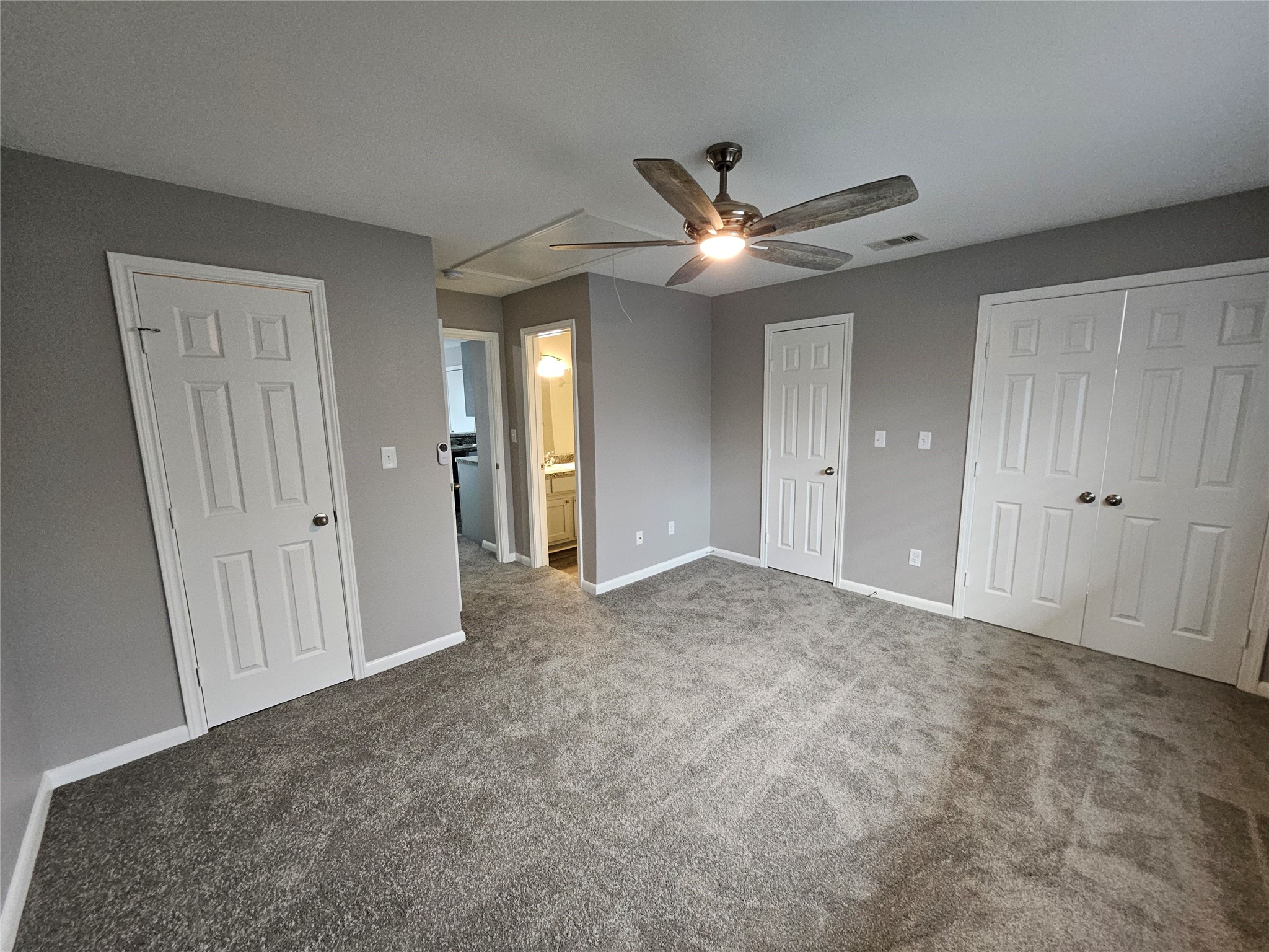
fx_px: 477
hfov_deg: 106.2
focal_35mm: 13
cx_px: 634
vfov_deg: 89.9
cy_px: 476
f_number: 2.2
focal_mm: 1.7
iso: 250
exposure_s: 1/60
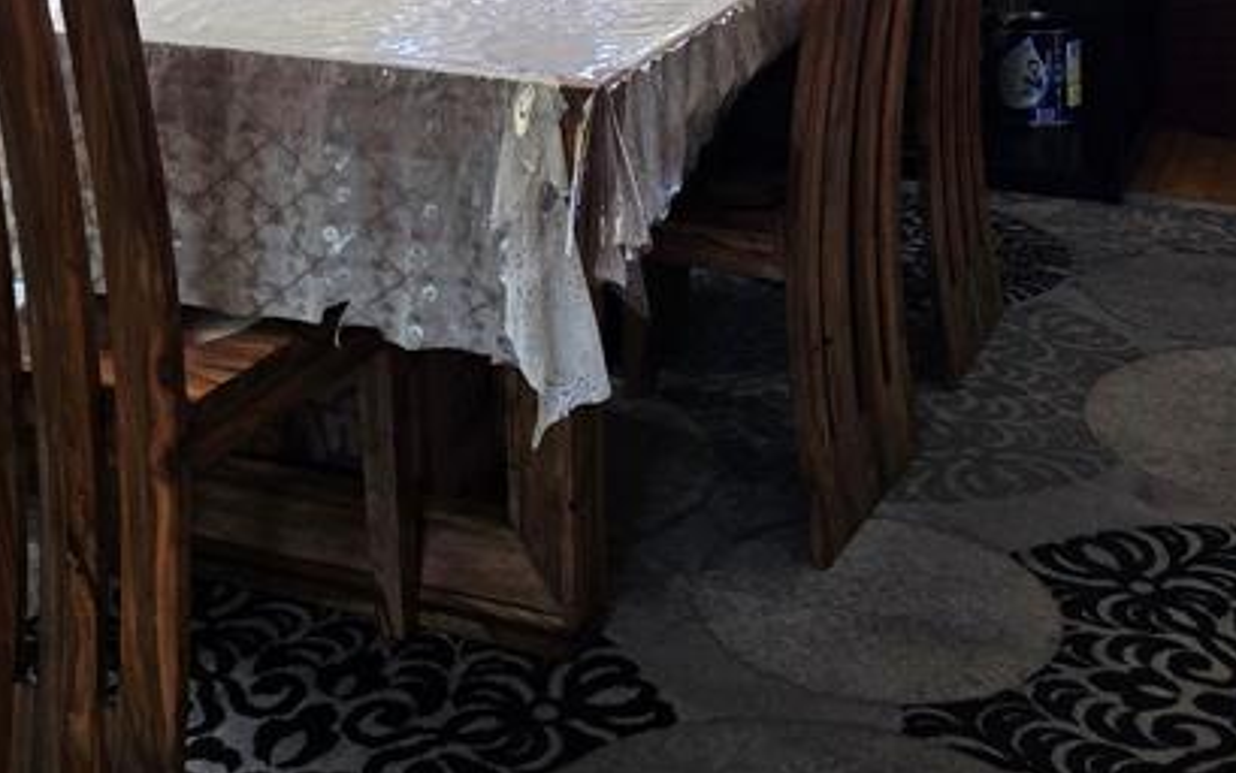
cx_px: 544
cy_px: -350
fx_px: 2056
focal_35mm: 61
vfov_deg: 19.0
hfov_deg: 33.4
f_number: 1.7
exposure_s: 1/120
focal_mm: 6.3
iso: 100
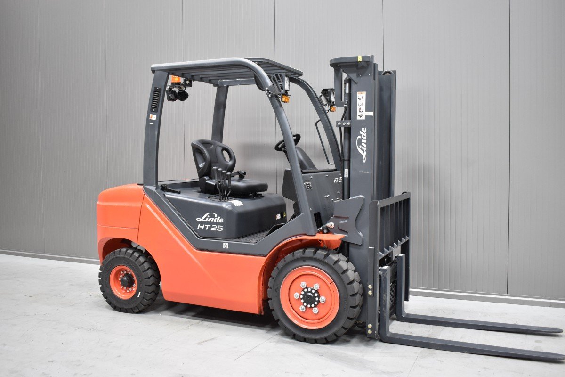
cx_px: 282
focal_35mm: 33
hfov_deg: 57.2
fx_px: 518
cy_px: 188
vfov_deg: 40.0
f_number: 4.5
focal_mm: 22
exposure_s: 1/30
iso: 1250
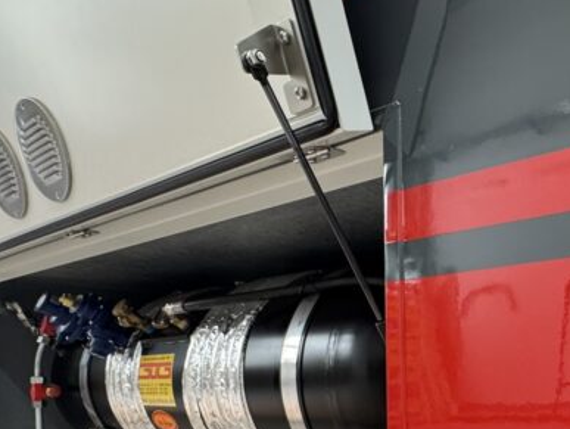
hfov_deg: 45.3
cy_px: 364
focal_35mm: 37
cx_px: 517
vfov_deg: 36.9
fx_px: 610
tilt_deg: +1.1
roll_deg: +2.8
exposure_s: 1/50
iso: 250
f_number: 2.2
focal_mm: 2.22
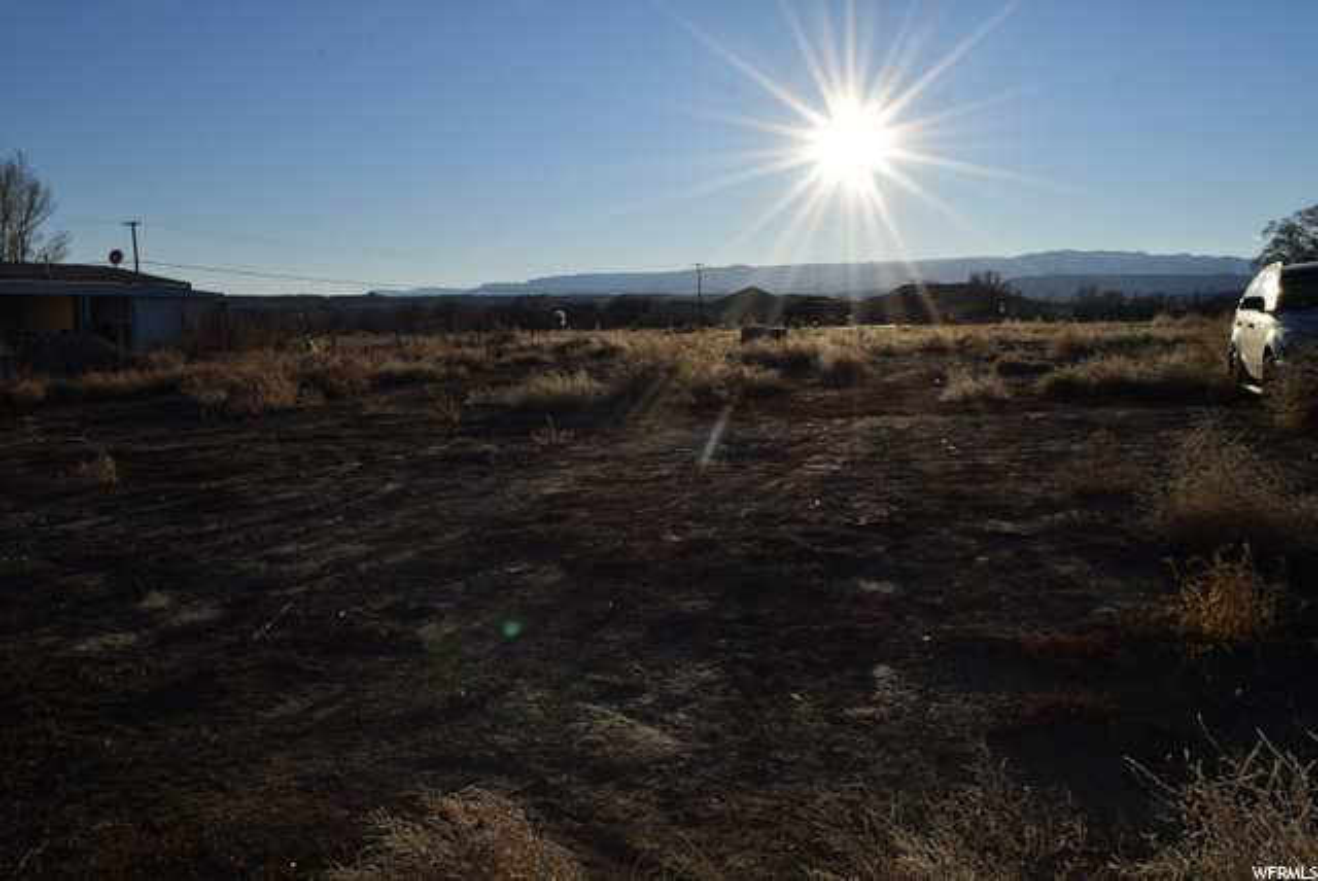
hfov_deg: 61.9
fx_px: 1099
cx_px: 659
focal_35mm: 30
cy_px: 440
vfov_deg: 43.7
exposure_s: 1/200
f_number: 18
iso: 100
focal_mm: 20
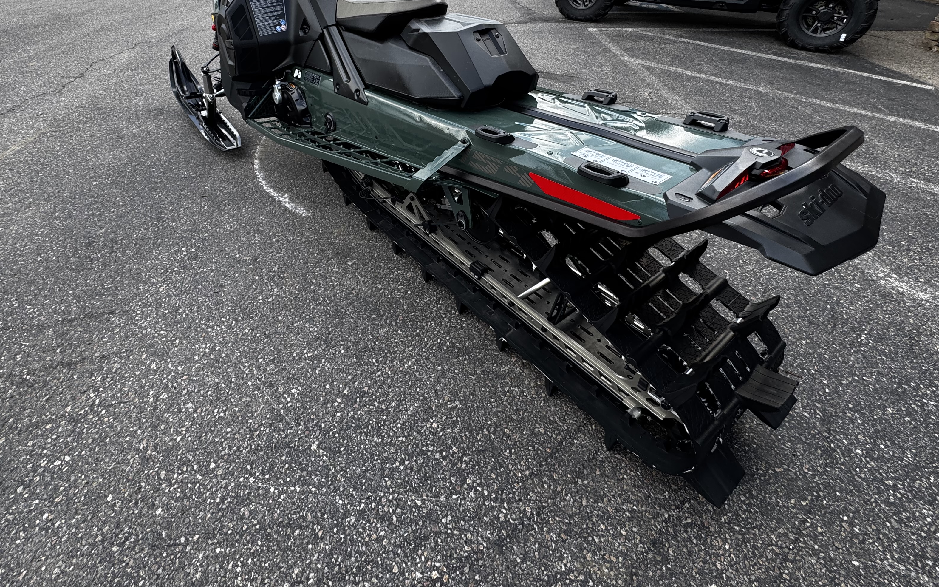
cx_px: 427
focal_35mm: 19
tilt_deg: -31.3
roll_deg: -0.7
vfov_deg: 60.0
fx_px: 486
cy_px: 174
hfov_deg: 87.8
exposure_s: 1/227
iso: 40
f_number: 2.2
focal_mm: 2.22
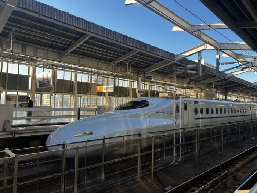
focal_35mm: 26
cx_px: 128
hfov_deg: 67.3
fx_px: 193
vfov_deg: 53.1
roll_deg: -1.3
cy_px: 96
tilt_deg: +2.6
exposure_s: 1/743
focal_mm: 5.7
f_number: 1.5
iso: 50
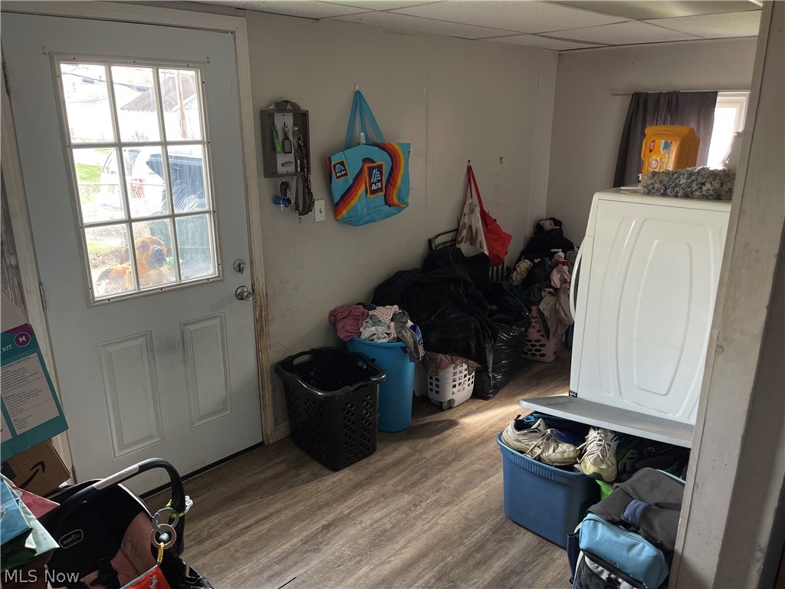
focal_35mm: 25
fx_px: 567
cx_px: 392
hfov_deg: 69.4
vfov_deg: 54.9
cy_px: 294
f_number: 1.6
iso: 64
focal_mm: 5.1
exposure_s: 1/60
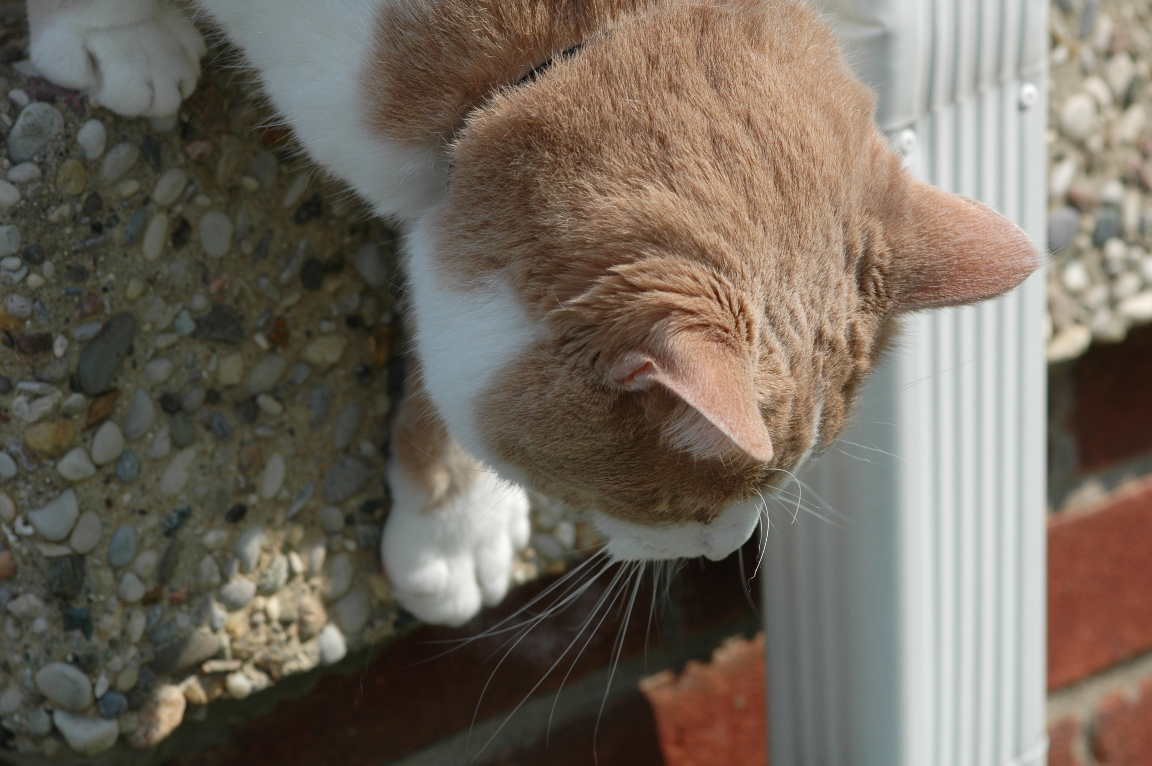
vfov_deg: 8.7
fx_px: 5035
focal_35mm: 158
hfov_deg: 13.1
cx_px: 576
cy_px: 383
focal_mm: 105
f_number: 6.3
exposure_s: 1/640
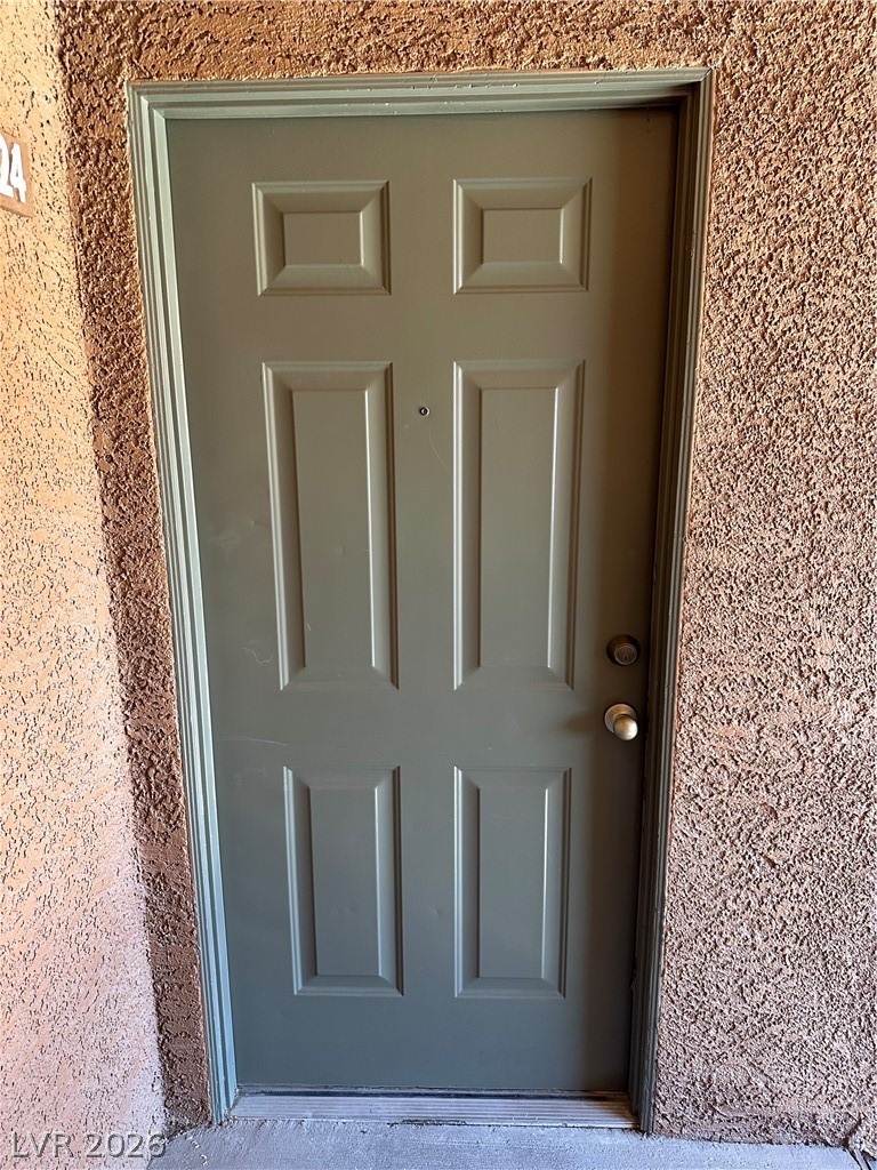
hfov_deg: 56.8
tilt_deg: -11.8
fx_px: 811
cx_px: 438
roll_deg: +1.5
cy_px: 585
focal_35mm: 24
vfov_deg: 71.6
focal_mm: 6.86
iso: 200
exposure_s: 1/120
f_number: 1.78
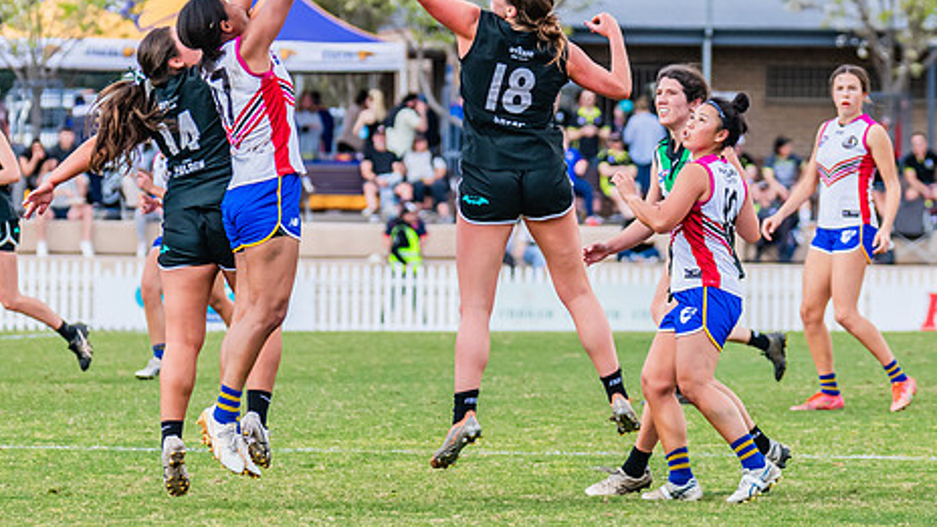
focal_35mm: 436
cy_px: 115
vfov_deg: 2.8
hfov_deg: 5.0
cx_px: 579
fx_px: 10833
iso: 800
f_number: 5.6
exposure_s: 1/1250
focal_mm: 210
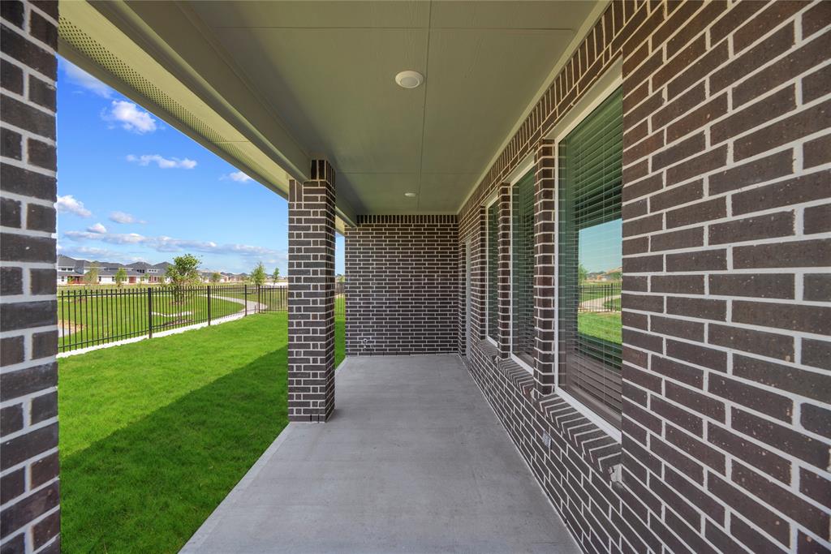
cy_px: 277
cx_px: 416
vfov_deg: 81.2
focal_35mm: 14
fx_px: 323
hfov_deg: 104.2
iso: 100
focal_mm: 14
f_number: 8
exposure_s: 1/50
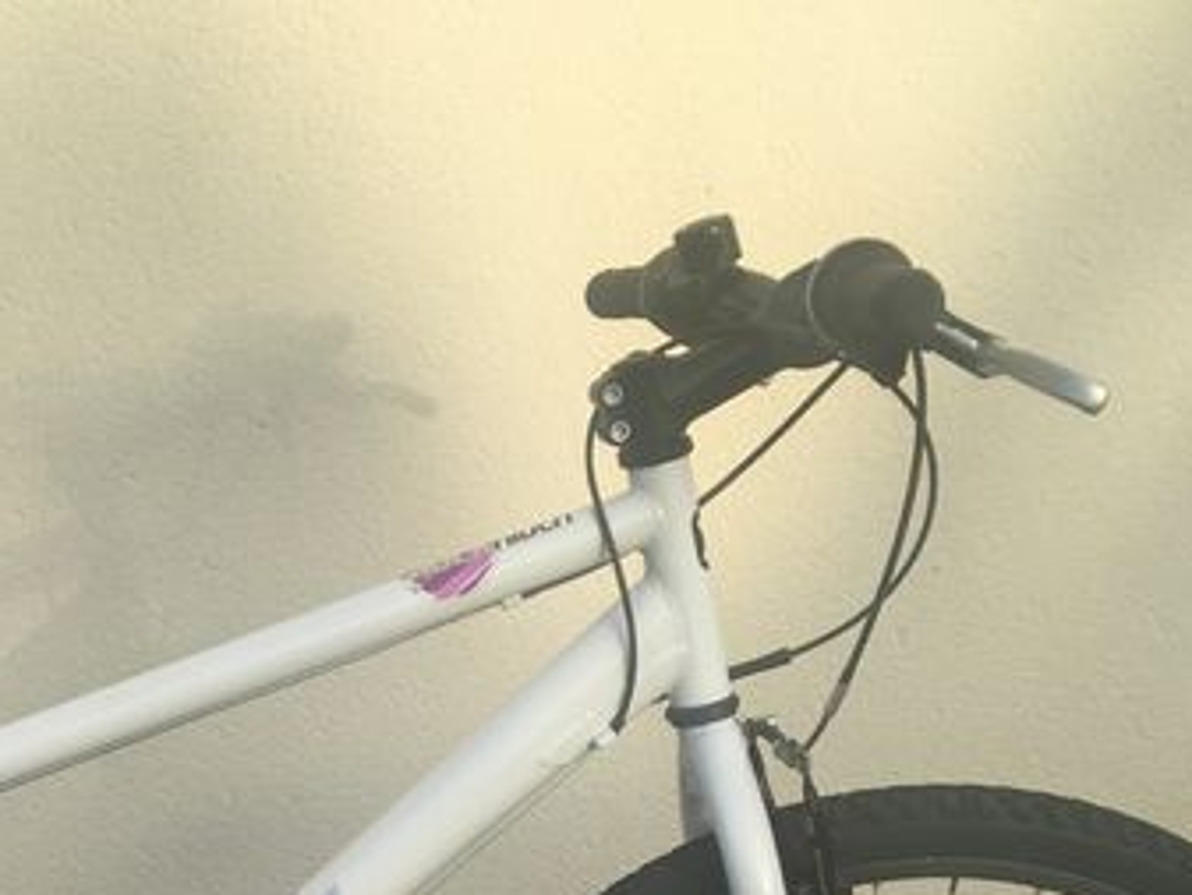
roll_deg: -2.6
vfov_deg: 16.4
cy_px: 1100
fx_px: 2962
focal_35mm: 86
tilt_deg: -22.2
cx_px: 92
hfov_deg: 22.1
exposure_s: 1/587
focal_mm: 4.15
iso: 25
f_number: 2.2
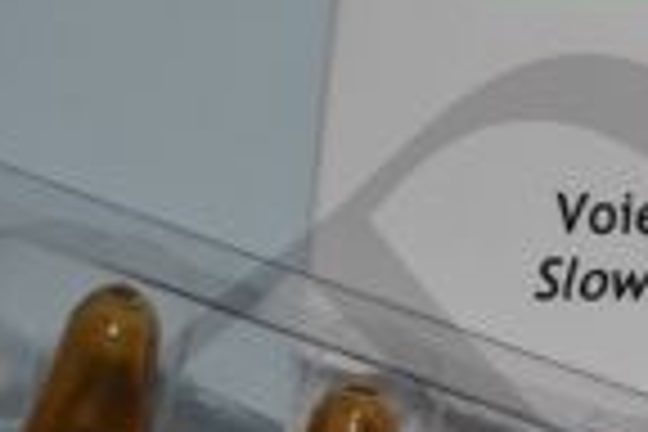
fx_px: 4212
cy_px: 322
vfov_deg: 5.9
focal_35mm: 234
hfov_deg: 8.6
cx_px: 918
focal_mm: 28
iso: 100
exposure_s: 1/60
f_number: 8
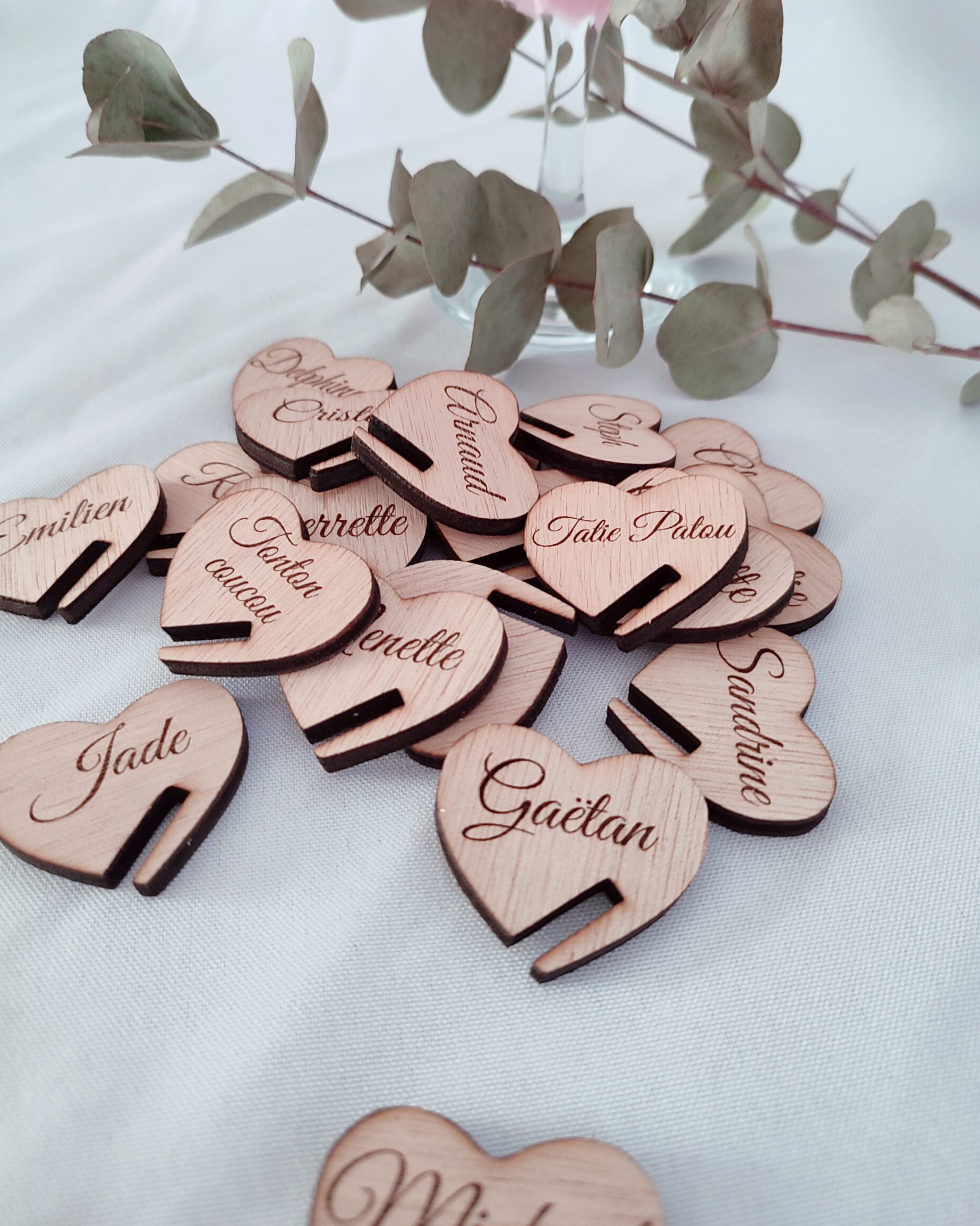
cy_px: 546
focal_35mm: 26
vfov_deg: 65.9
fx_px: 943
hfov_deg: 54.9
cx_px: 505
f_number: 1.89
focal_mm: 5.89
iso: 873
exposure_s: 1/25
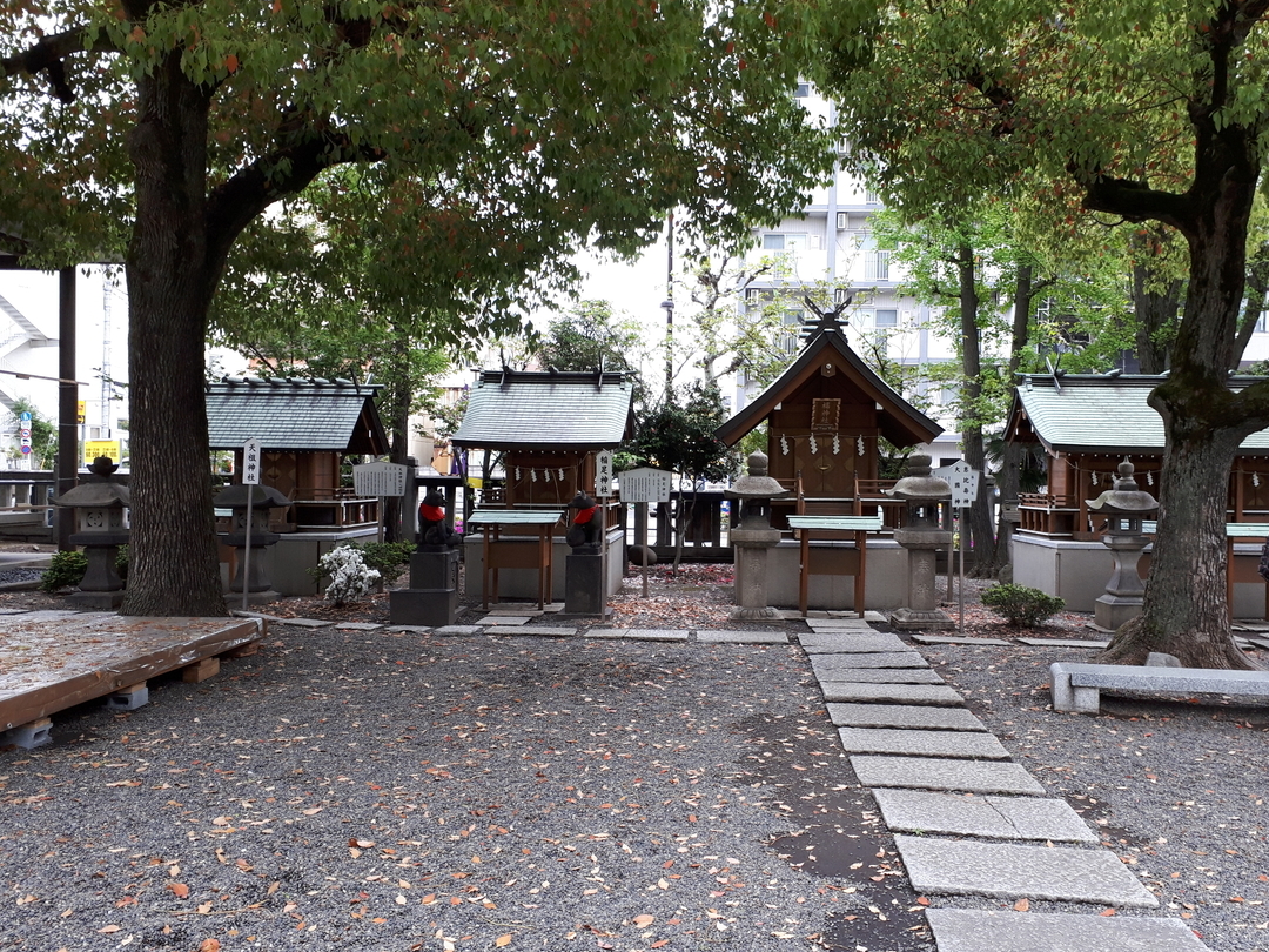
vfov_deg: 46.8
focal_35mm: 30
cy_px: 478
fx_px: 1100
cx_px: 700
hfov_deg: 59.8
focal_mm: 3.6
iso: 50
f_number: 1.9
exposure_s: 1/50
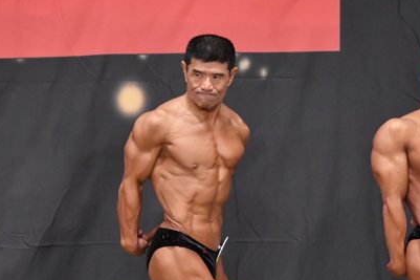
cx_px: 216
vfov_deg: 3.0
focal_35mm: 464
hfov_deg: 4.4
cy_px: 225
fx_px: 5411
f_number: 5.6
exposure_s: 1/400
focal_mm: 160
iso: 6400
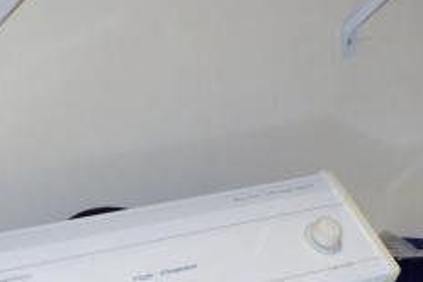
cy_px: -95
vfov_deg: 8.3
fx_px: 1928
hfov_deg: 12.3
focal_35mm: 164
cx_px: 462
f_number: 4
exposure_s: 1/60
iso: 400
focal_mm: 22
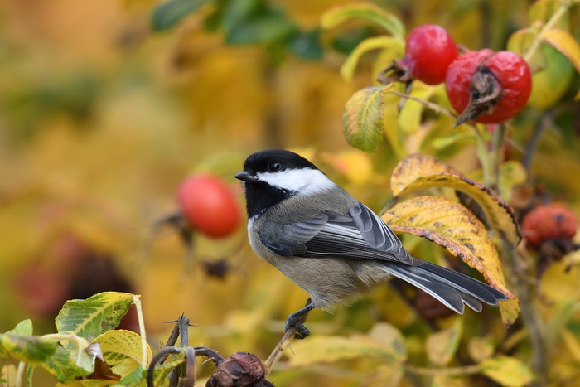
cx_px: 290
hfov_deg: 3.4
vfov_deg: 2.3
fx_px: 9668
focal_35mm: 600
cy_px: 194
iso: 500
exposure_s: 1/250
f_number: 6.3
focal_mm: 400
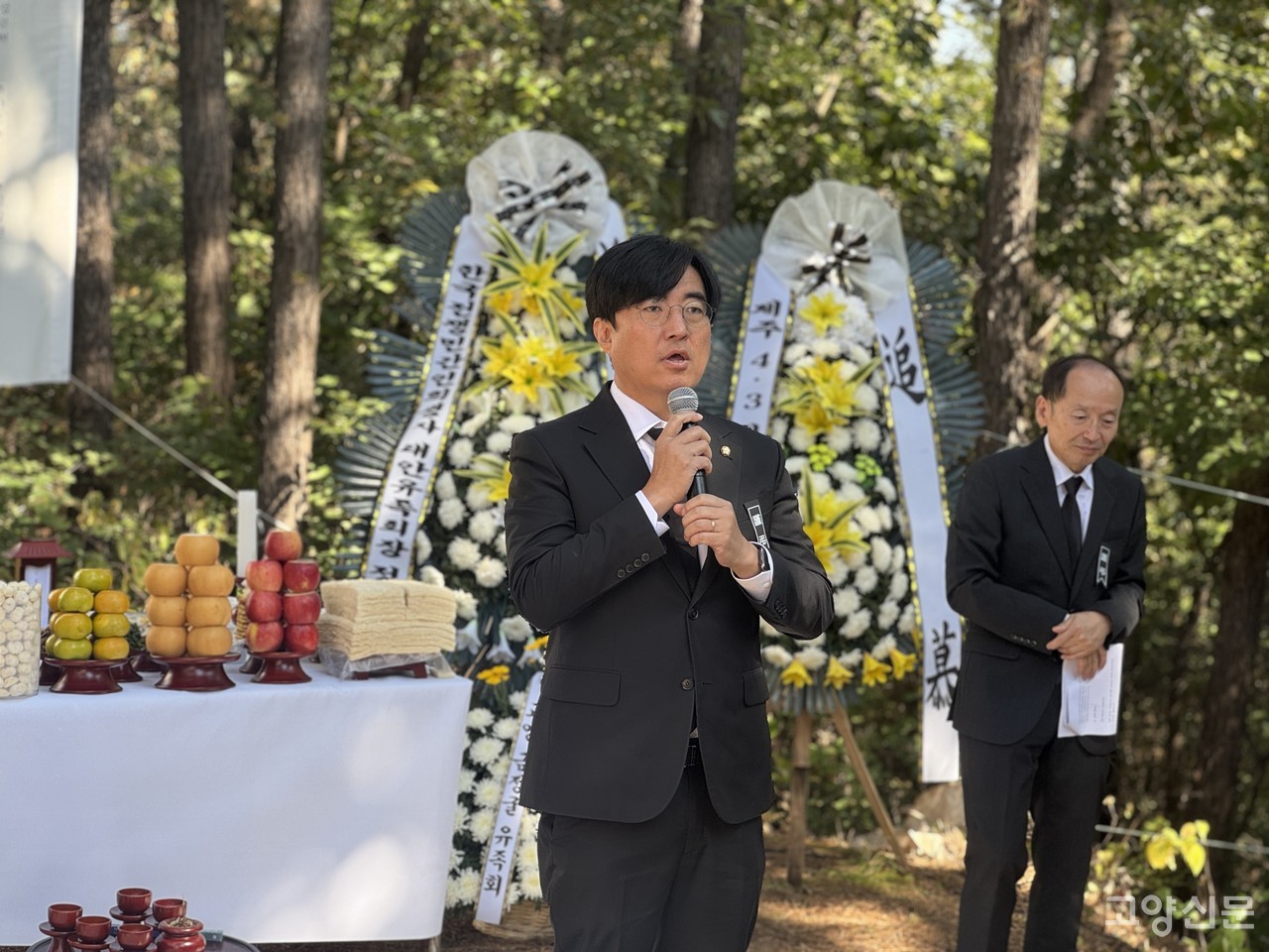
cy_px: 476
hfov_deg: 25.3
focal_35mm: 77
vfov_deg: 19.1
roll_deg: -1.0
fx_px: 2823
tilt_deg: -2.9
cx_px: 634
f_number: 2.8
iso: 32
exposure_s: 1/99
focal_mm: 9
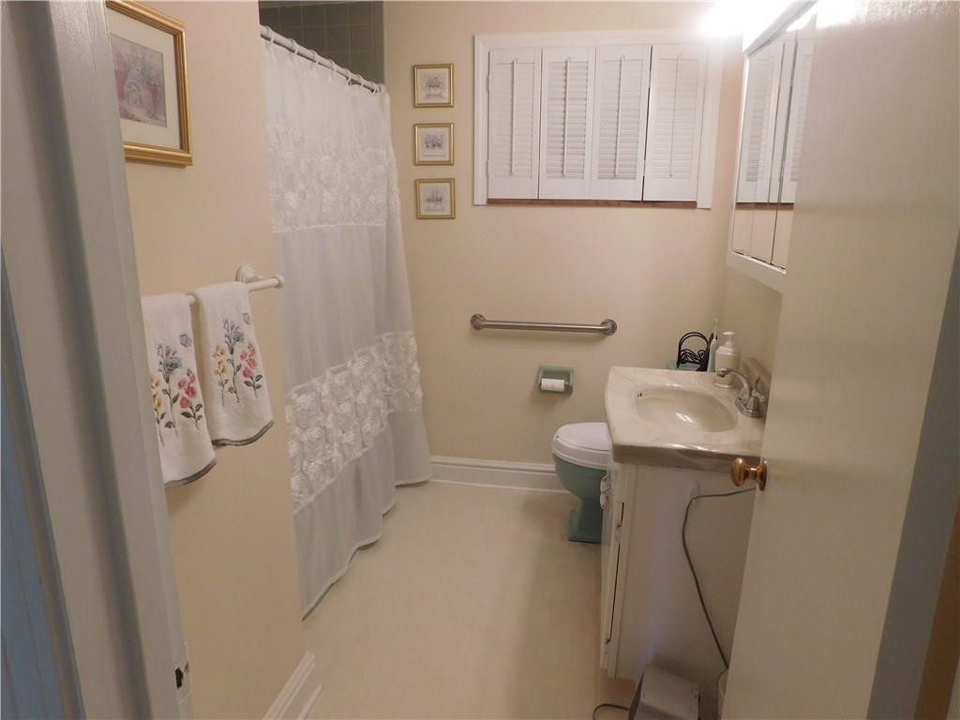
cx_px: 480
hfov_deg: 73.9
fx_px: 638
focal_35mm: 23
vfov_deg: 58.9
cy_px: 360
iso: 220
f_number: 3
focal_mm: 4
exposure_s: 1/30
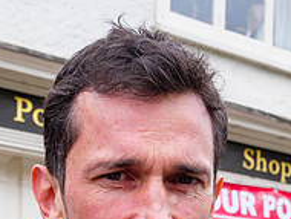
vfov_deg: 11.6
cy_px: 330
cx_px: 224
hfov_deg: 16.0
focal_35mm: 122
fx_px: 1027
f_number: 5.6
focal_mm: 20
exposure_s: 1/200
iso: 200
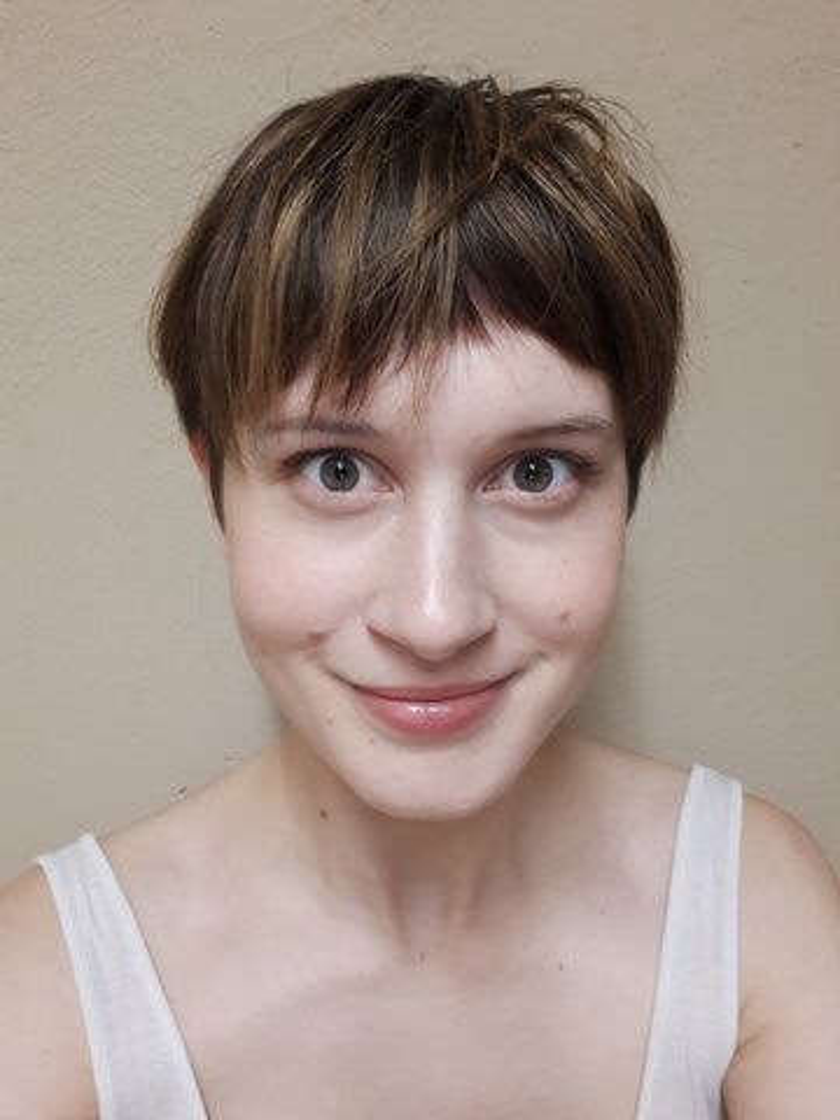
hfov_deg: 51.4
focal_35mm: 27
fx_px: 874
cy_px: 560
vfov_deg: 65.3
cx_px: 420
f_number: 1.9
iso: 320
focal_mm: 3.6
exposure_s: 1/24
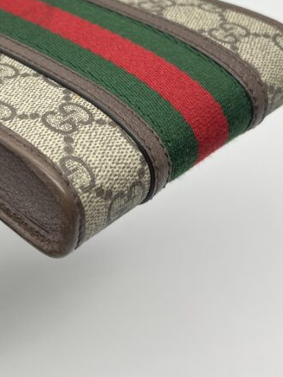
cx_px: 81
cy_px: 99
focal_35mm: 61
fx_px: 665
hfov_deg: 23.8
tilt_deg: -40.8
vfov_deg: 31.2
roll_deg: +0.8
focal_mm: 5.7
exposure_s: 1/160
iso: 40
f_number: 1.5
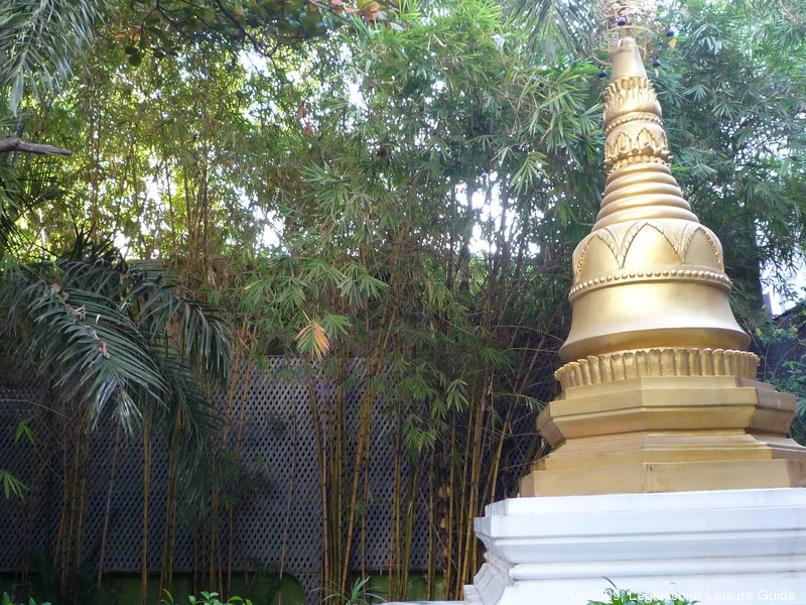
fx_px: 768
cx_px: 403
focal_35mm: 33
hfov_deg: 55.4
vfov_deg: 42.9
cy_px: 302
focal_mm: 4.4
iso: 160
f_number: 2.8
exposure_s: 1/30
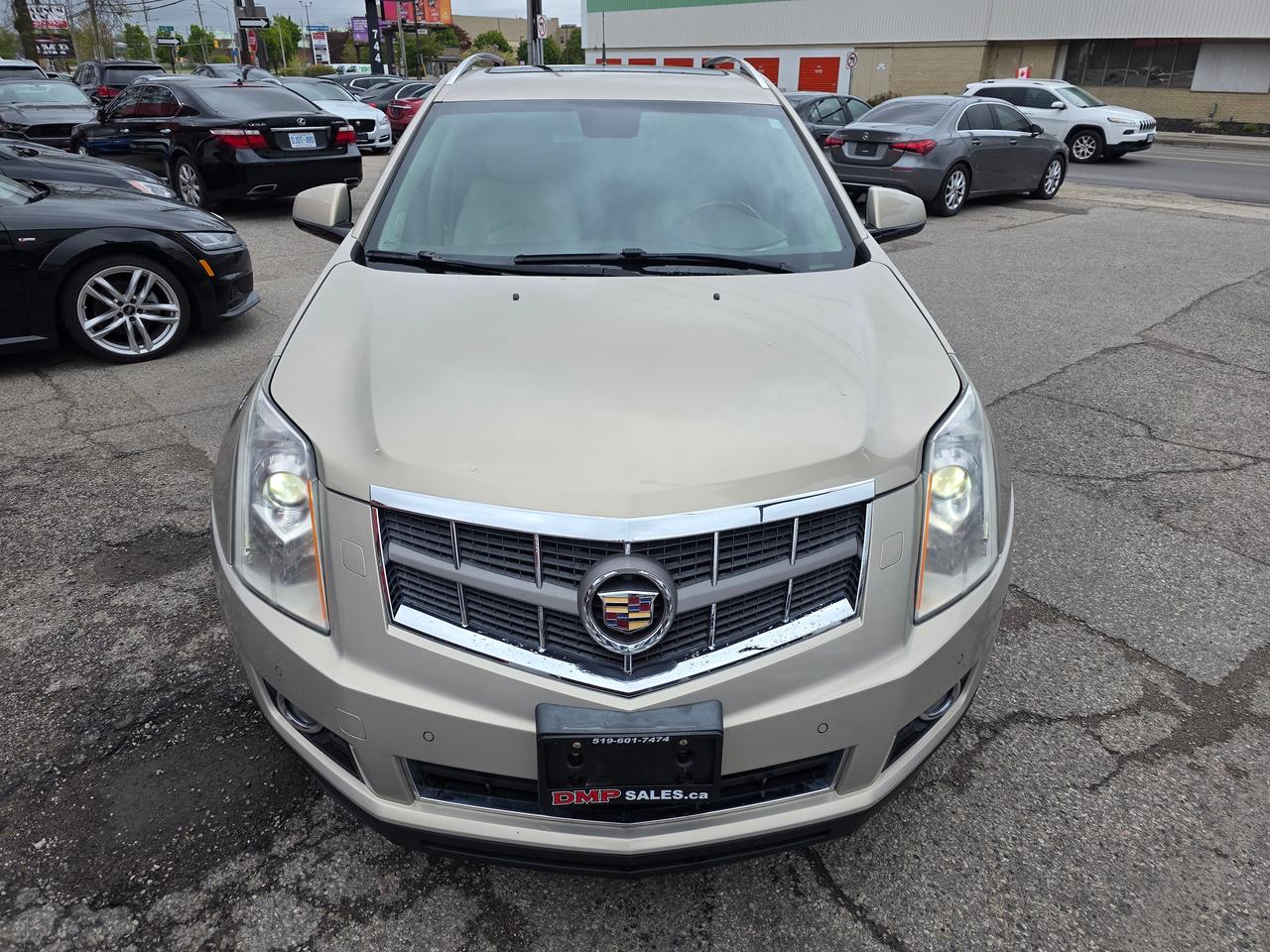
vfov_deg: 58.9
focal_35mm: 23
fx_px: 844
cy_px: 476
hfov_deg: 73.9
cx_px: 635
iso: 80
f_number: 1.7
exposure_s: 1/2790
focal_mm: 6.3
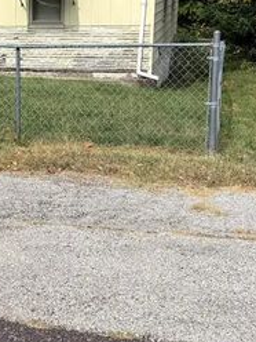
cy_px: 164
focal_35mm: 67
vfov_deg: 29.0
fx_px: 661
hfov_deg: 20.6
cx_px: -43
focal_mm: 5.96
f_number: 1.6
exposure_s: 1/2364
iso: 50
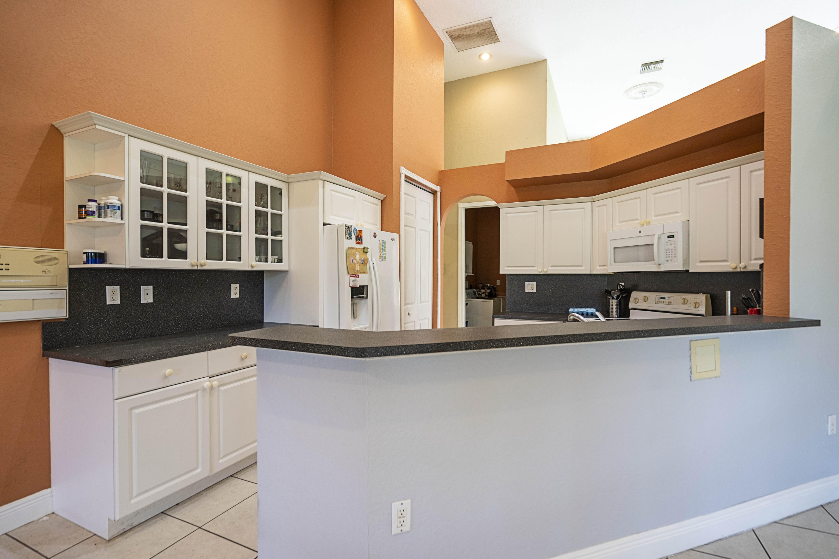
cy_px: 280
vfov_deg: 73.7
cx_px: 420
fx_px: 373
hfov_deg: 96.7
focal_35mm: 16
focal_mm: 16
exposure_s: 1/25
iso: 400
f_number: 4
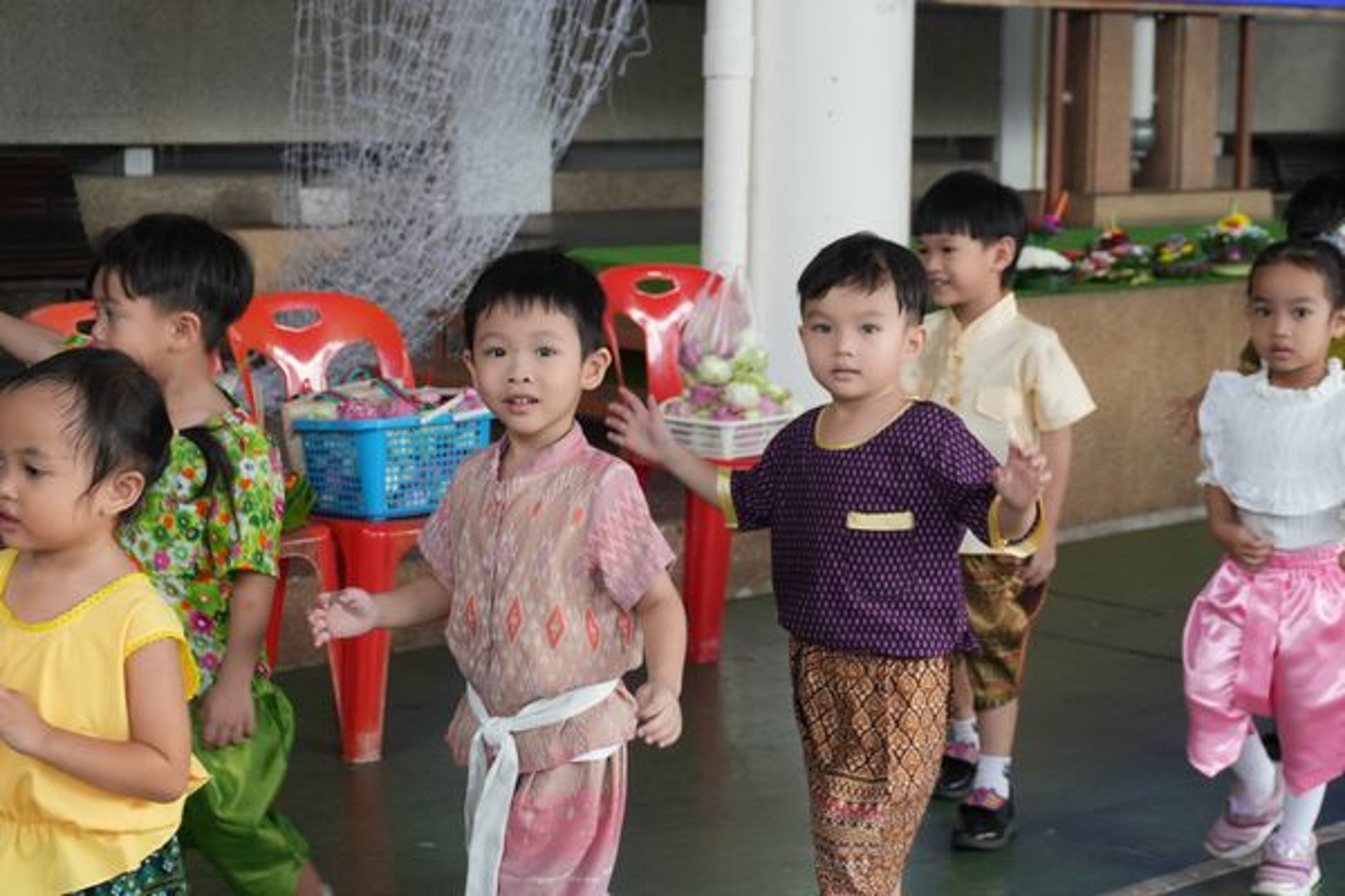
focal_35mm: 70
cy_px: 448
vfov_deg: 19.3
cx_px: 672
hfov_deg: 28.6
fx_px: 2634
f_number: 7.1
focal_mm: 47
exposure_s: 1/125
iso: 1000
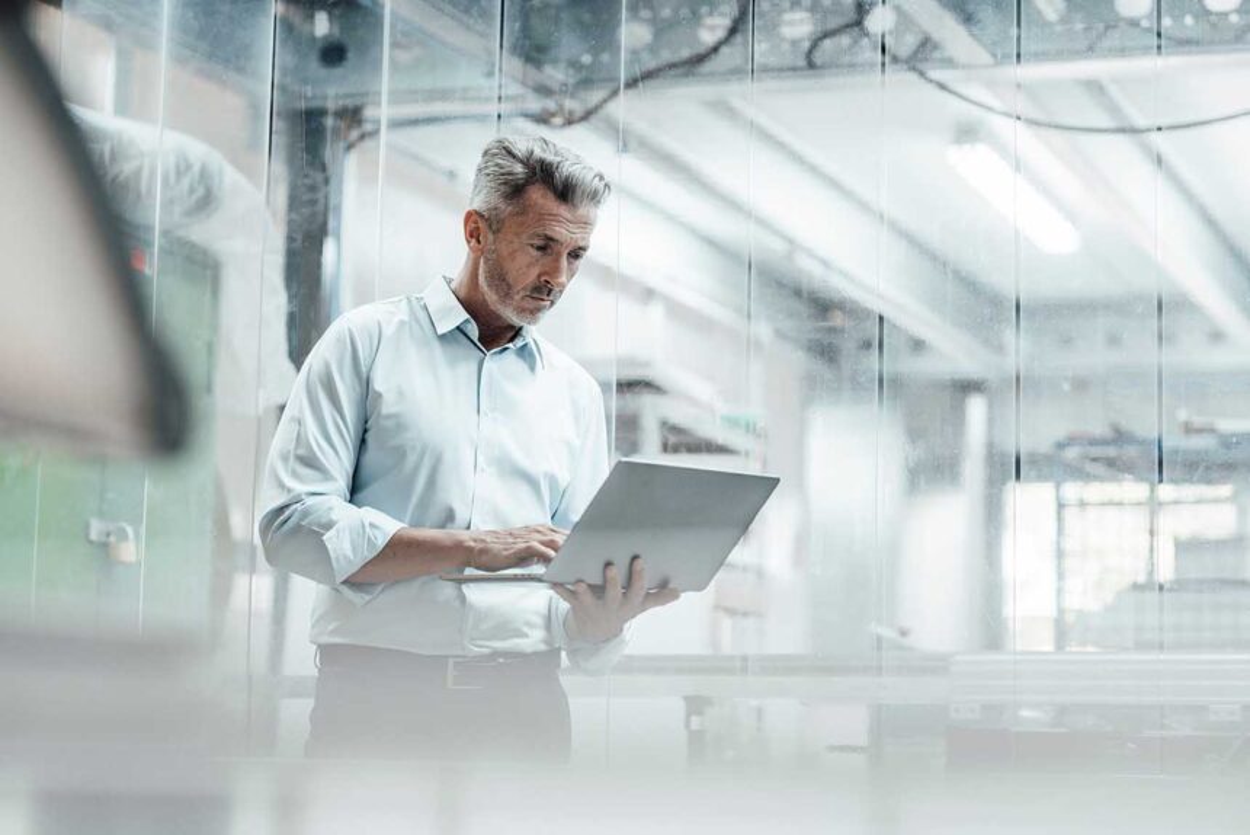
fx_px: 2952
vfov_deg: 16.1
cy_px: 418
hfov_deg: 23.9
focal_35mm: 85
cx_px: 625
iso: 500
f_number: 2.2
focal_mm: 85
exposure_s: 1/320
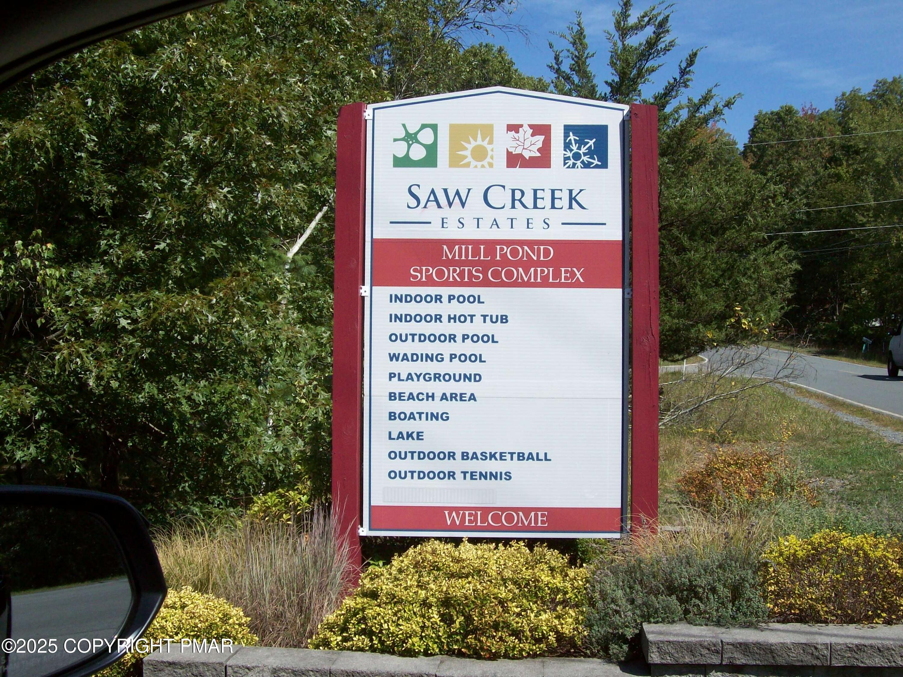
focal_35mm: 45
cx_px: 452
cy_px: 338
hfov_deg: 42.1
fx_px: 1174
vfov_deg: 32.2
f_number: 5.4
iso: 80
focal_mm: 7.6
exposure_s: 1/490
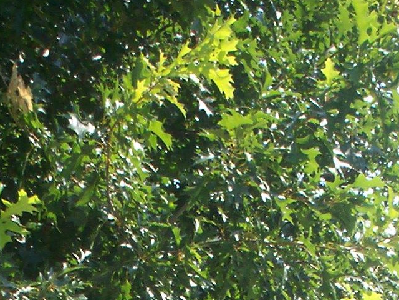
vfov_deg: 9.6
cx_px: 218
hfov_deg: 13.6
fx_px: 1671
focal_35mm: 145
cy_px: 592
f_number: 4.5
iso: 100
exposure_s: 1/274
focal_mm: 6
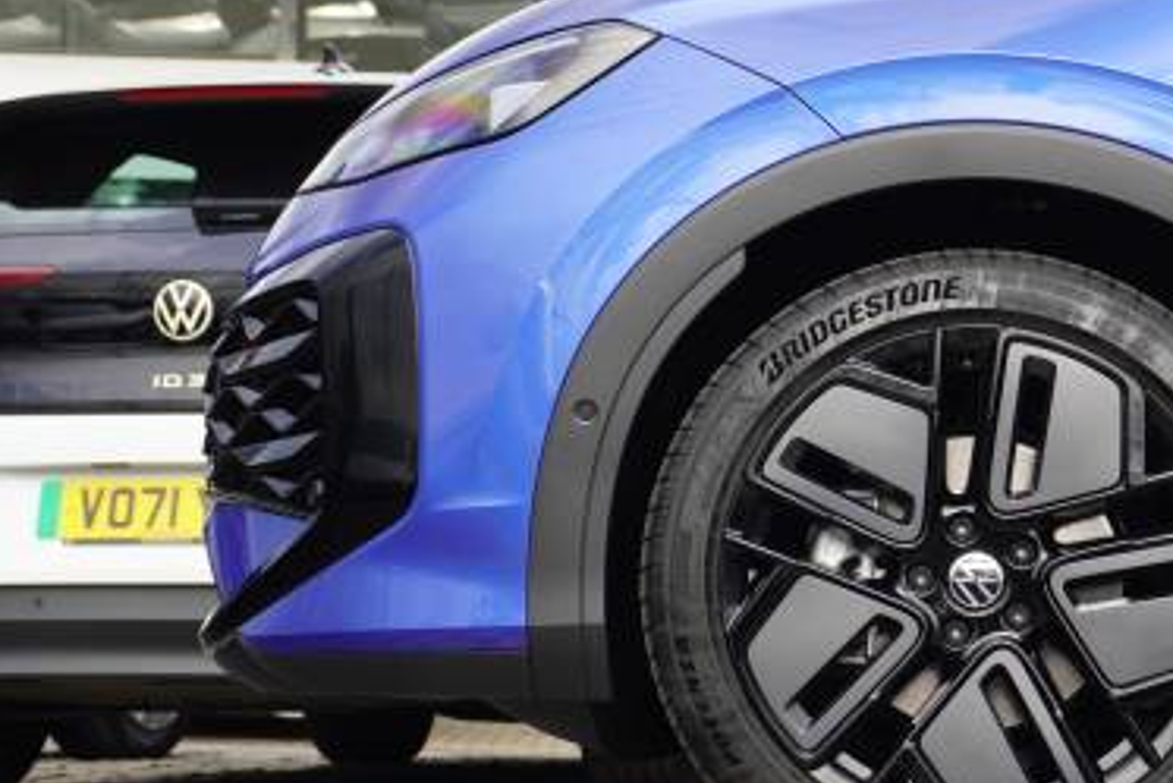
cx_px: 796
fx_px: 3520
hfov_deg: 18.9
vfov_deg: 12.7
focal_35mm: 108
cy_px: 431
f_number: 6.3
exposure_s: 1/100
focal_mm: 42
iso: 100
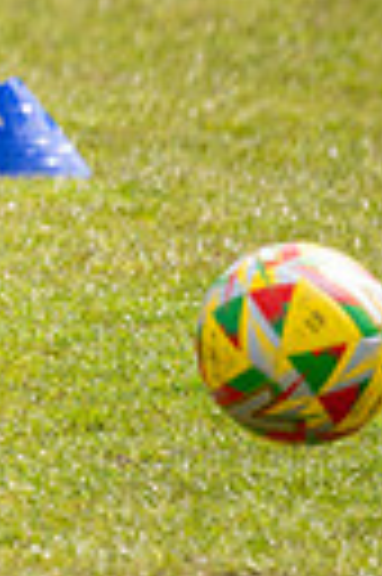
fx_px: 11363
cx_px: -1082
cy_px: -302
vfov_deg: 2.9
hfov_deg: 1.9
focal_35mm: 712
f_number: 2.2
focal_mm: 135
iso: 200
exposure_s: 1/4000
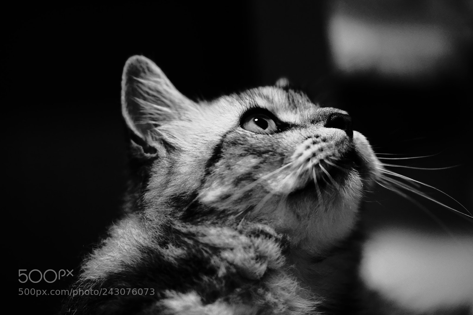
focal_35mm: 75
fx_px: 985
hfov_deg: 27.0
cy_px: 158
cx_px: 236
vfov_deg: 18.2
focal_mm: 50
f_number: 2
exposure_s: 1/250
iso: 5000
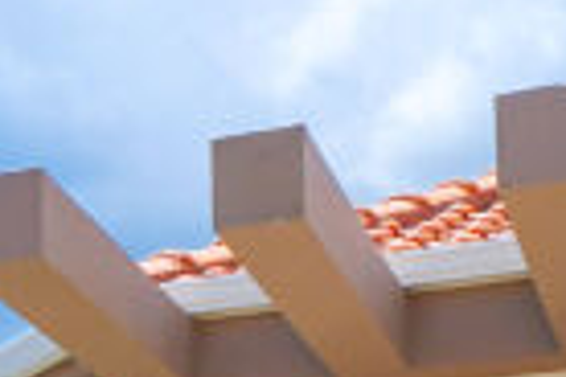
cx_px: -135
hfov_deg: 15.6
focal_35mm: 126
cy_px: 1018
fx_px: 1981
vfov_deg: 9.3
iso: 200
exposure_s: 1/320
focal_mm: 17
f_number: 10
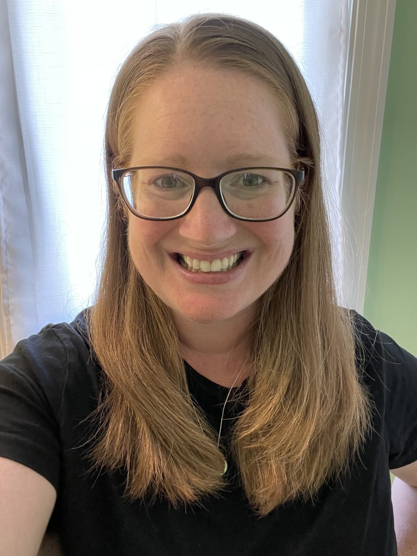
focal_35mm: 30
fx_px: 482
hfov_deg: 46.8
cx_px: 208
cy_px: 278
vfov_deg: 60.0
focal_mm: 2.71
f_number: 2.2
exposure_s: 1/30
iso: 320
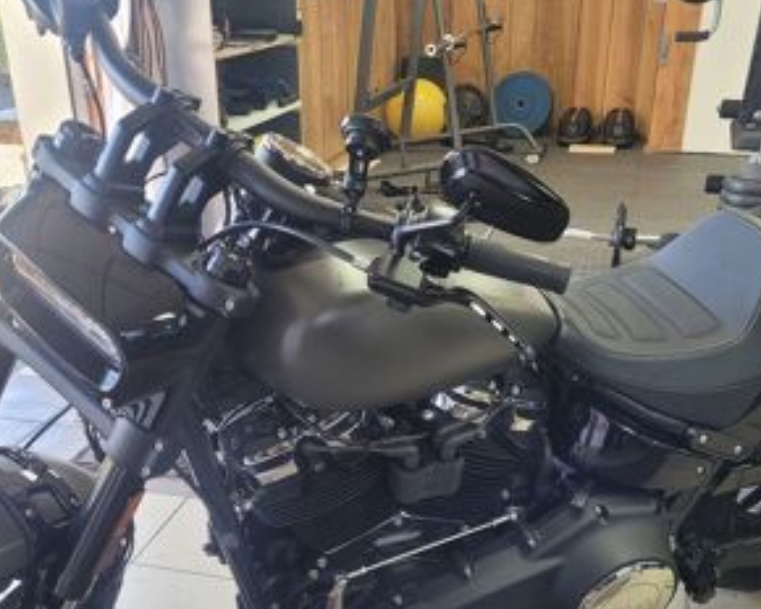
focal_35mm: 42
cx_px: 380
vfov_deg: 34.9
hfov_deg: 43.8
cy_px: 454
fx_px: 946
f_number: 1.8
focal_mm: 5.4
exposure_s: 1/100
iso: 100
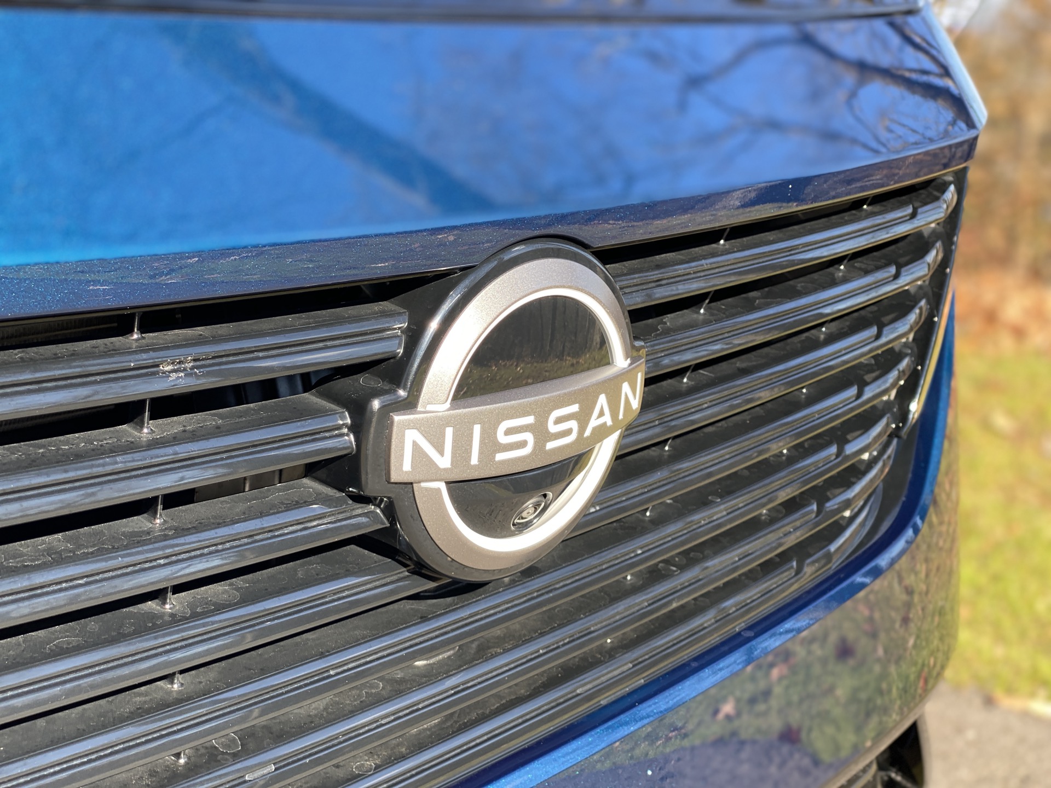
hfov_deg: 36.8
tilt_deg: -12.5
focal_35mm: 52
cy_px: 394
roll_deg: +1.7
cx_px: 526
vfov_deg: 28.0
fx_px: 1579
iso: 20
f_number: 2
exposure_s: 1/158
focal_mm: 6
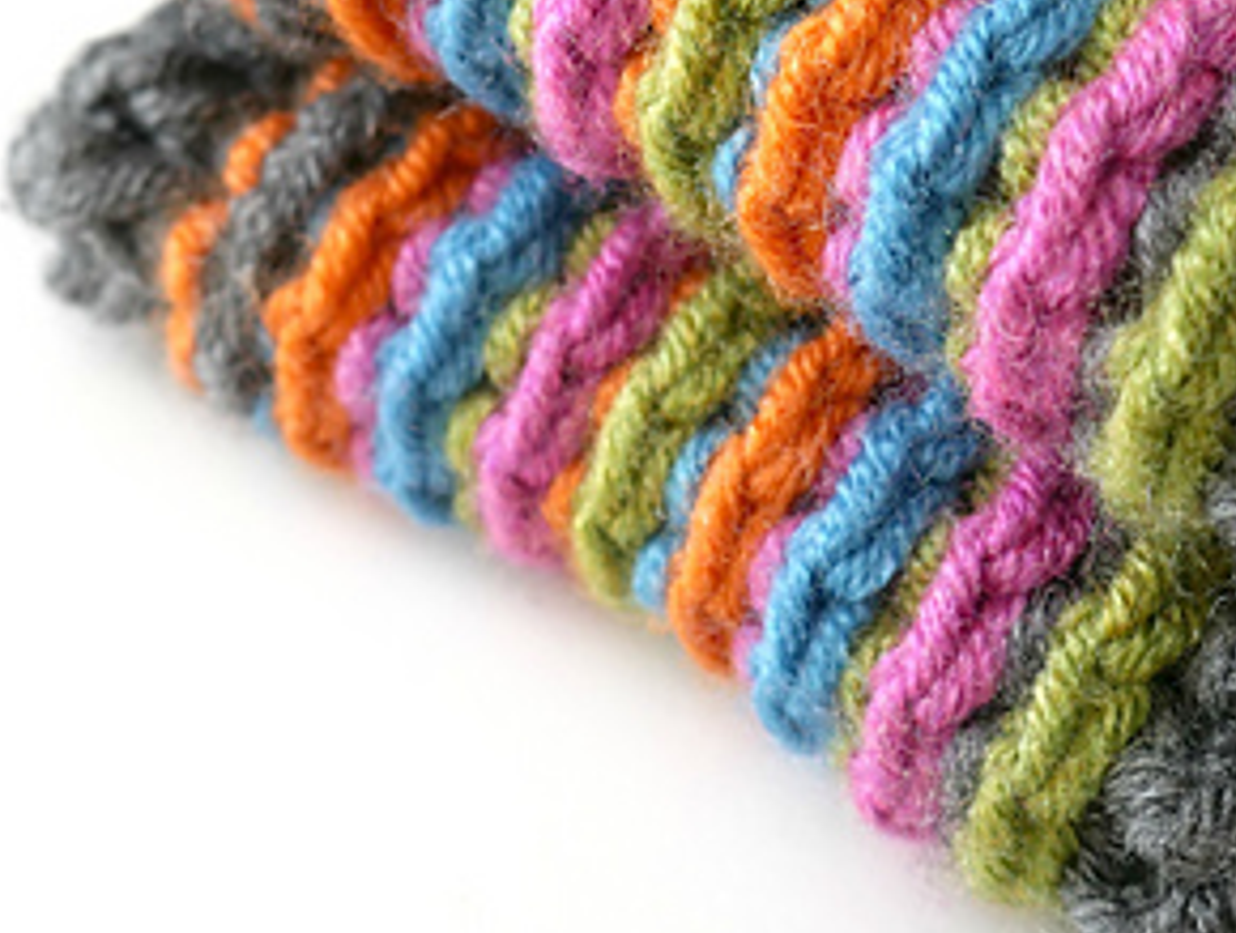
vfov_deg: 21.1
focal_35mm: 69
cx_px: 571
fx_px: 2470
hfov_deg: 28.1
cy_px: 177
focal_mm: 20
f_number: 4.4
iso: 320
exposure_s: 1/60
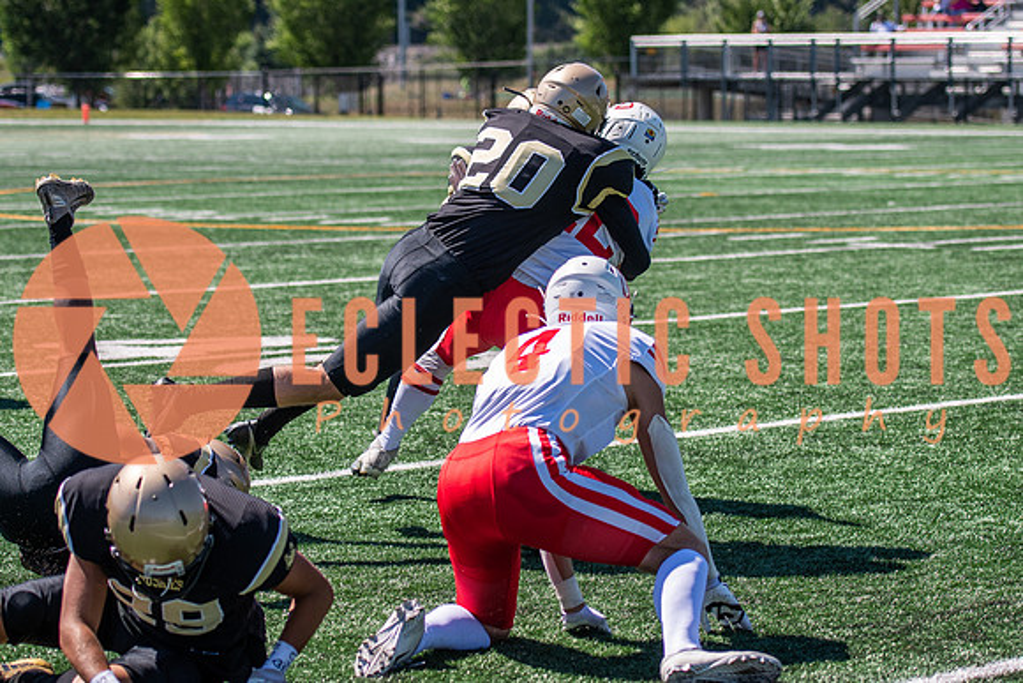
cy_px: 300
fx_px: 3419
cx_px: 512
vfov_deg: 11.4
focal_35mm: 120
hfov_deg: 17.0
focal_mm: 70
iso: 160
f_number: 2.8
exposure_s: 1/3200
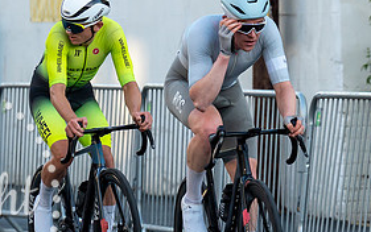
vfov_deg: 2.0
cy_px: 86
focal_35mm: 660
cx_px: 276
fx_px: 6677
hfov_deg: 3.2
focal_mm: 162
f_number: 4.5
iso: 640
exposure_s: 1/800
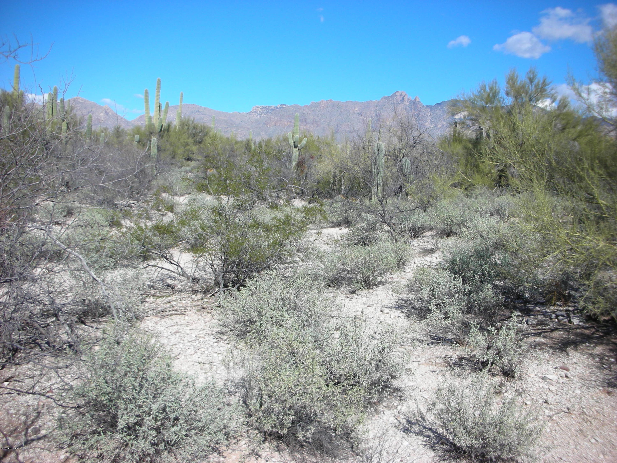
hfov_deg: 52.6
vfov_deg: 40.7
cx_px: 308
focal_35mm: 35
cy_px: 232
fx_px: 624
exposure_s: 1/91.6
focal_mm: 5.8
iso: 50
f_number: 8.5
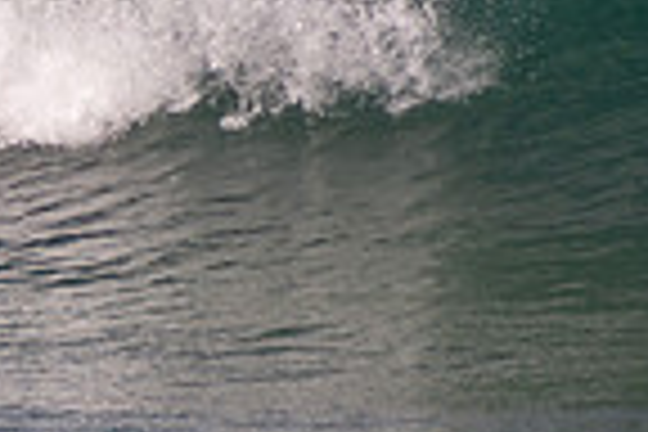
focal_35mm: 2423
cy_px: -106
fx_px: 43611
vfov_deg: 0.6
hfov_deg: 0.9
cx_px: -54
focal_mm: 400
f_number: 5.6
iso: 140
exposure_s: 1/1250
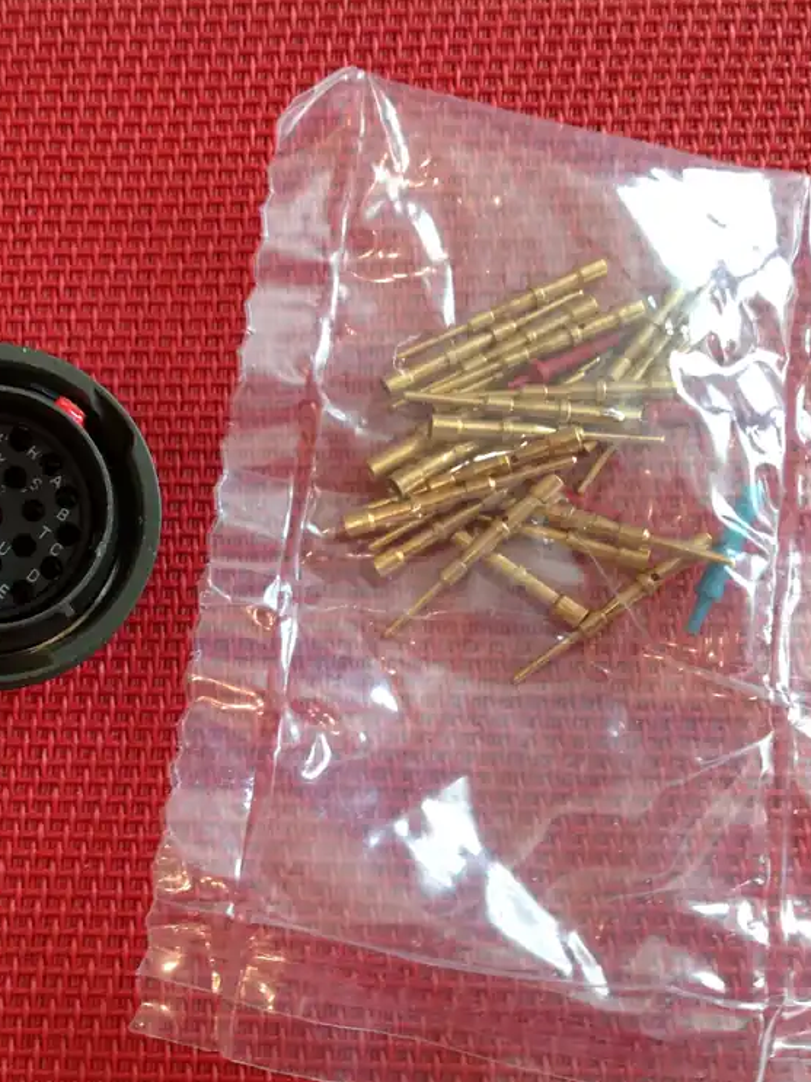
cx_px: 170
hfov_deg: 30.2
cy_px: 540
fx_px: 1469
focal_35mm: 47
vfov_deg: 40.4
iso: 50
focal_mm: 4.28
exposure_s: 1/17
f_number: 2.4
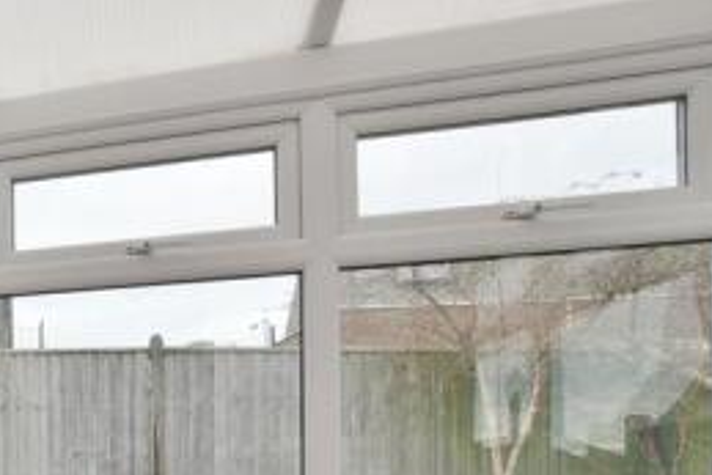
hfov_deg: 37.2
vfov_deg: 32.0
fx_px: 752
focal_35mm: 38
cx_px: -159
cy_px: 487
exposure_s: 1/25
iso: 400
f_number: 11
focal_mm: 10
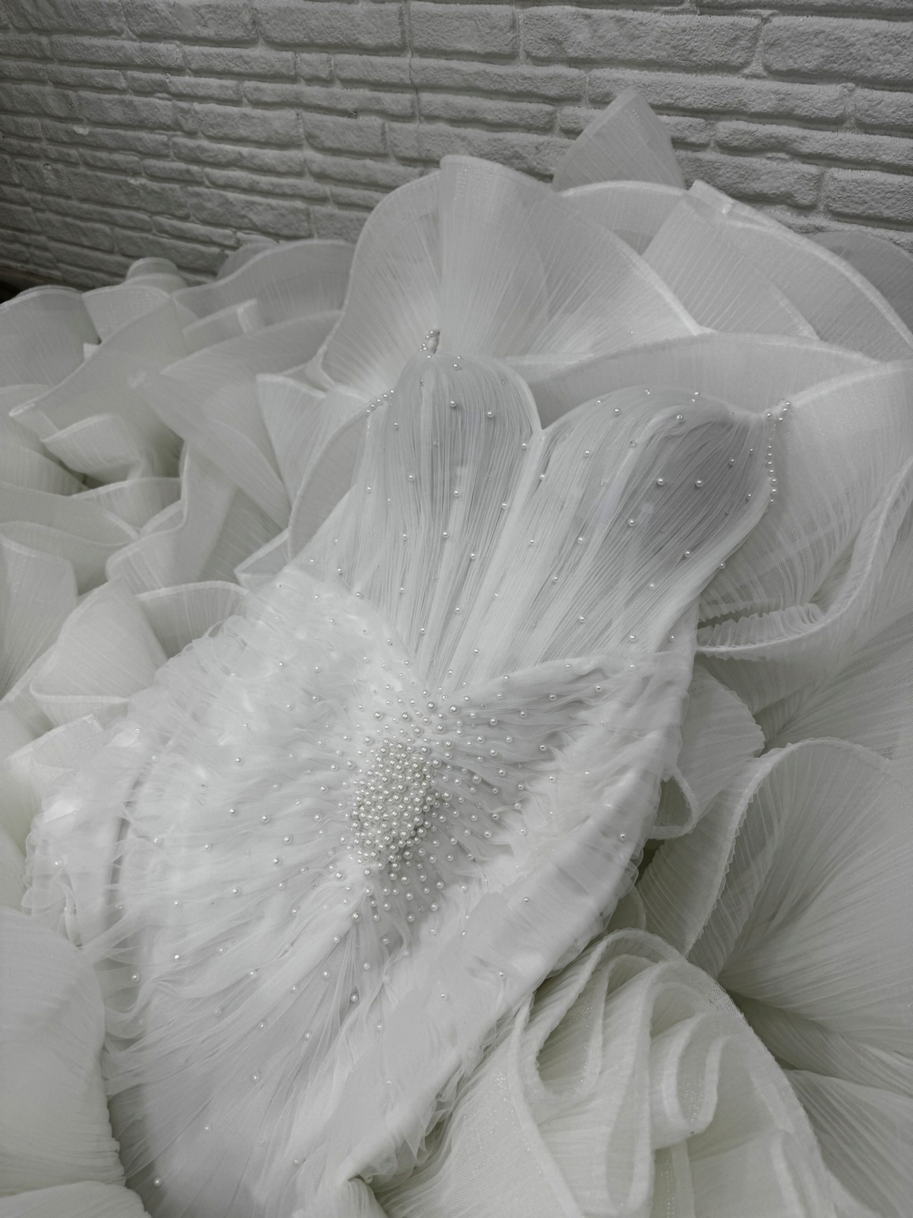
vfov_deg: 71.6
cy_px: 609
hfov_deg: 56.8
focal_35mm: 24
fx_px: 844
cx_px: 456
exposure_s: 1/150
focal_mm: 6.76
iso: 64
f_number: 1.78
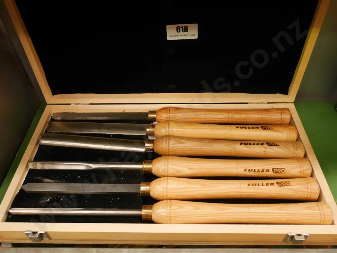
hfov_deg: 59.9
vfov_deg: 46.8
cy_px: 126
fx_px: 292
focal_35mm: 30
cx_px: 168
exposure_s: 1/125
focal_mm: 15
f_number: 3.7
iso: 3200
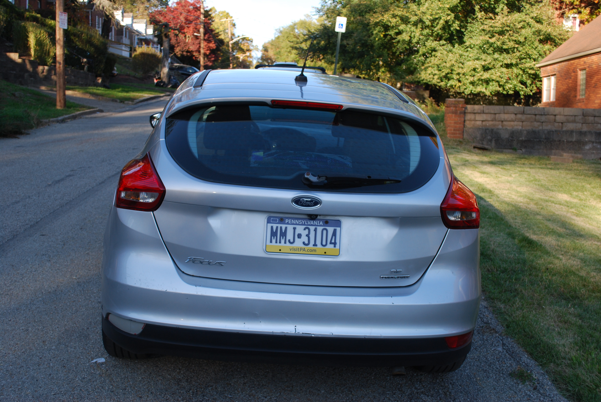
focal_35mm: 39
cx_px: 300
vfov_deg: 34.3
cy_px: 201
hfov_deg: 49.5
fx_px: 652
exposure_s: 1/125
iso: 125
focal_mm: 26
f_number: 5.6
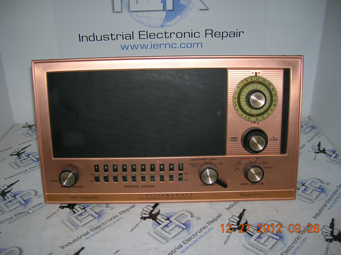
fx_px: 335
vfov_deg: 41.7
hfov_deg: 54.0
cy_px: 128
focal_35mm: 34
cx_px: 170
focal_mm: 5.7
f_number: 2.9
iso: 50
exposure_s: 1/60.1
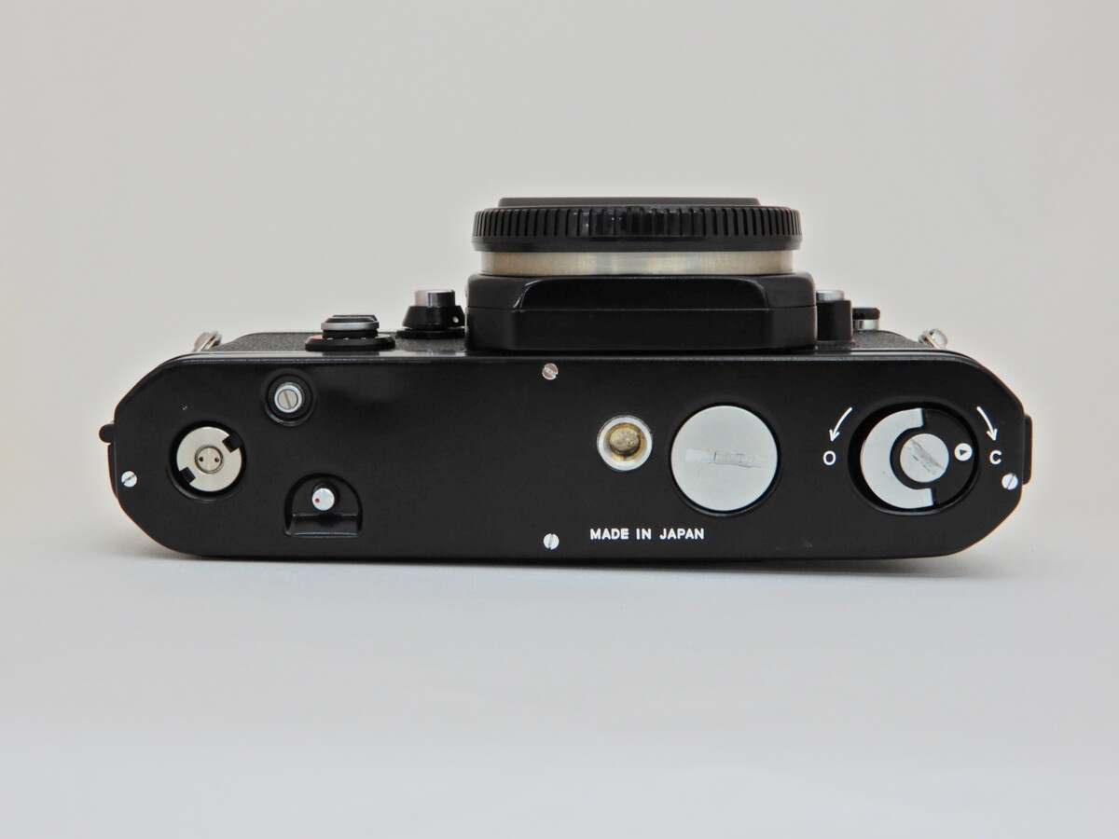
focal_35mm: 45
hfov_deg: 42.1
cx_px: 560
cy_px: 420
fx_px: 1455
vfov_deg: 32.2
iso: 125
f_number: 4
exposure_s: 1/30
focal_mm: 8
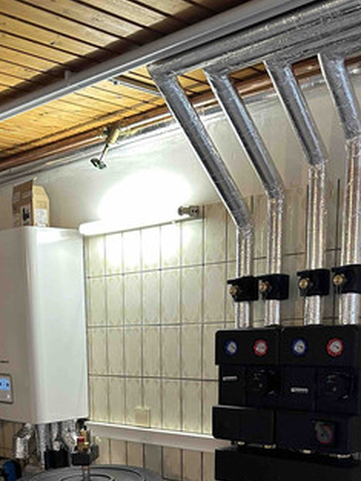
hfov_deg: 29.4
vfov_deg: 35.7
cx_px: 112
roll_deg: +2.2
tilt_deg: -9.8
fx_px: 681
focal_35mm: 49
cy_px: 464
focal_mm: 6.86
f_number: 1.78
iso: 400
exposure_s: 1/50
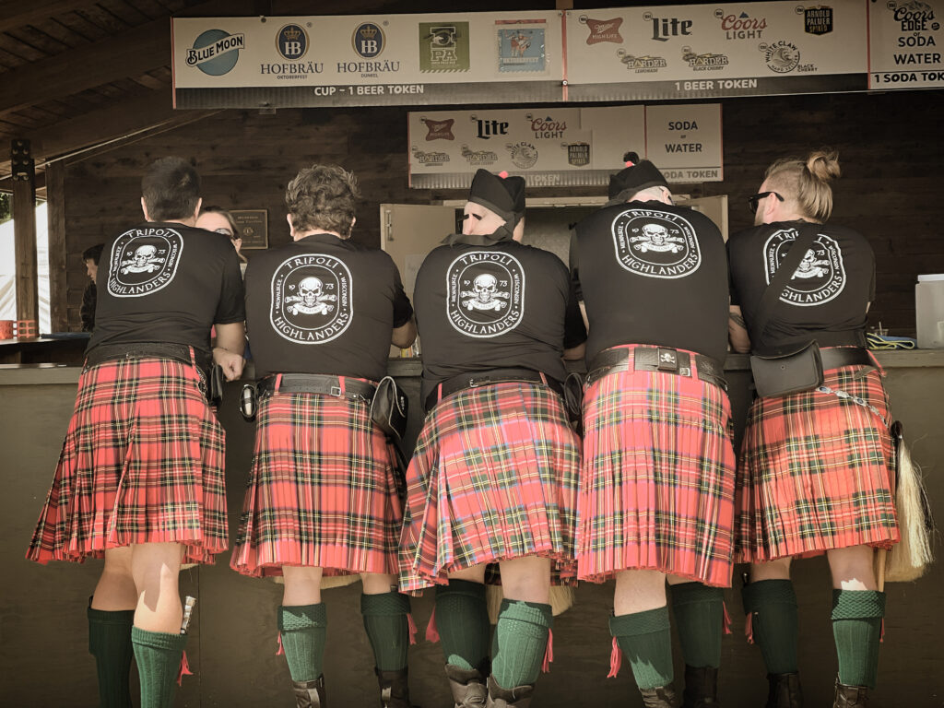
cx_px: 472
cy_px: 354
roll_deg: +1.0
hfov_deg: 25.3
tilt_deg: +0.7
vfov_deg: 19.1
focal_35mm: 77
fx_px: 2100
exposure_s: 1/121
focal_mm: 9
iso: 25
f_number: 2.8
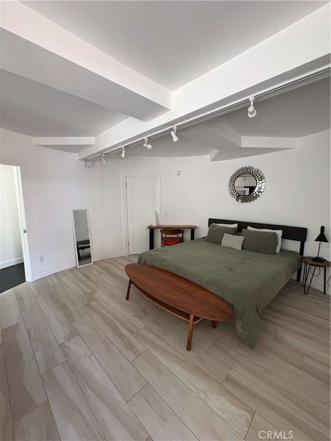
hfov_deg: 85.7
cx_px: 166
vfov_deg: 102.1
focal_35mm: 14
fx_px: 178
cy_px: 220
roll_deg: -0.4
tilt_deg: -7.0
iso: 500
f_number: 2.2
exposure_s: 1/60
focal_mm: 2.22
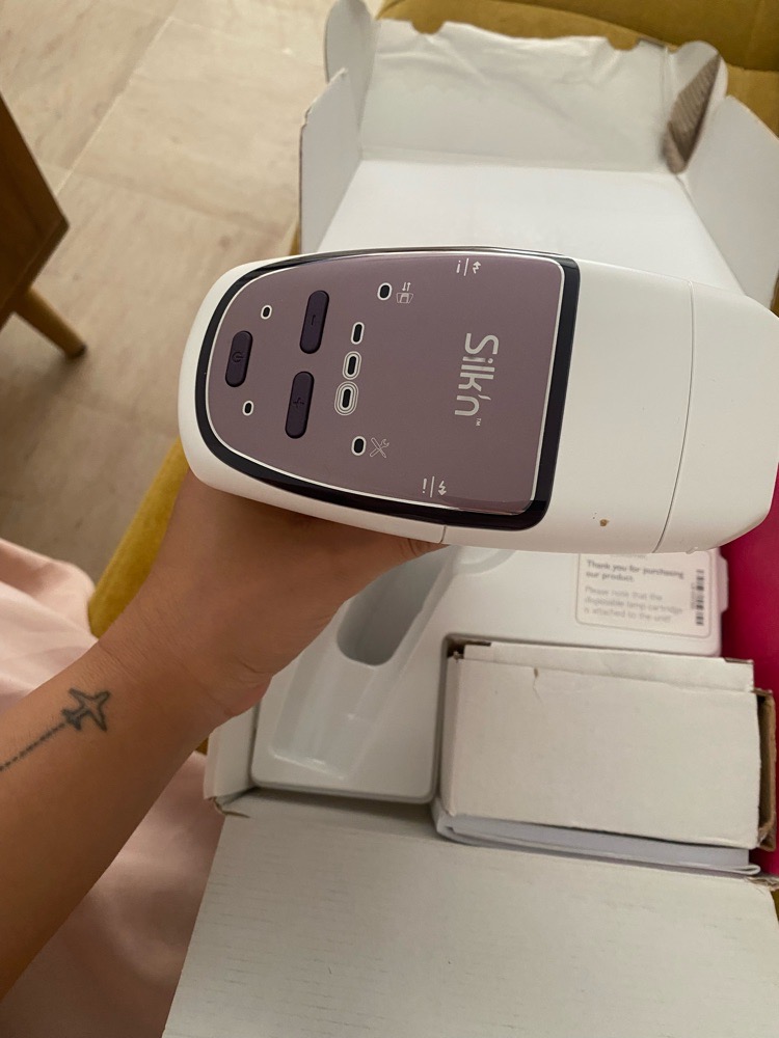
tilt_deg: -68.6
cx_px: 390
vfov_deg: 67.3
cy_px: 519
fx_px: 780
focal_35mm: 26
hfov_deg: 53.1
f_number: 1.8
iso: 250
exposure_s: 1/60
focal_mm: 4.25
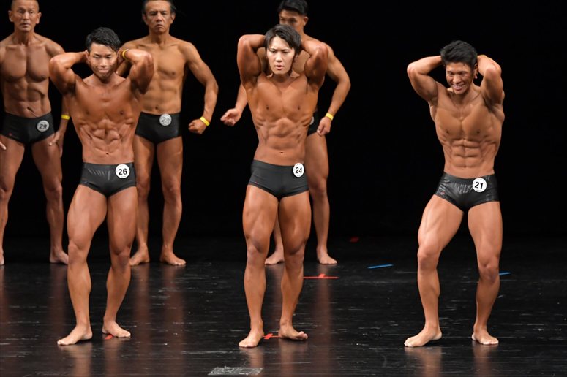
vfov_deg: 5.1
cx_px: 284
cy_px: 188
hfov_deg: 7.6
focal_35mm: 270
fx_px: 4250
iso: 3200
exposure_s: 1/400
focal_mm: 180
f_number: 5.6
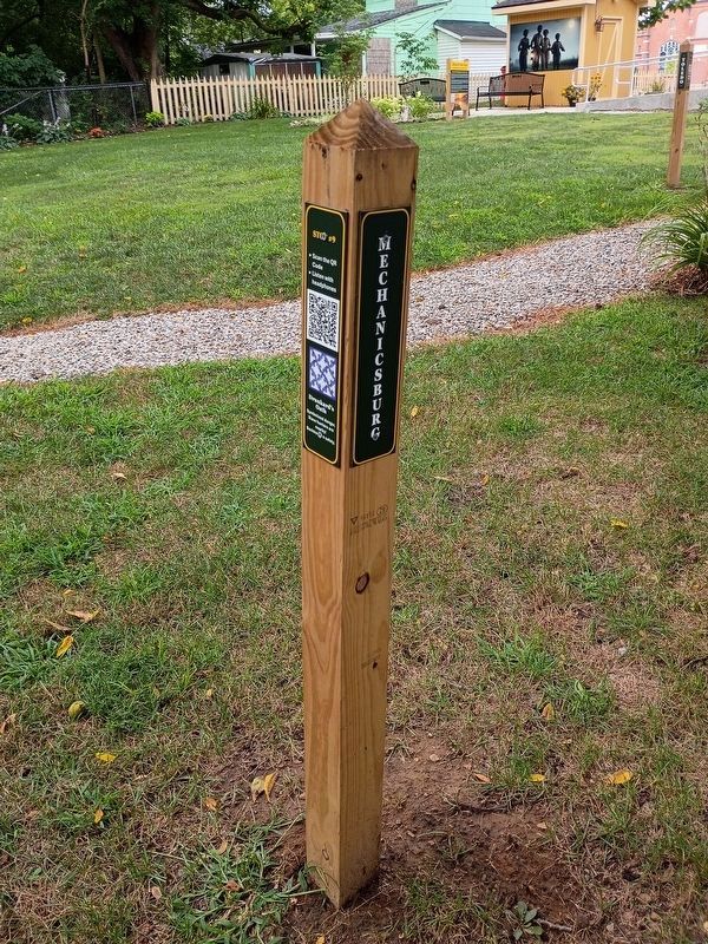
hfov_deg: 48.2
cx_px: 354
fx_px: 791
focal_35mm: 29
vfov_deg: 61.7
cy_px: 472
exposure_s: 1/150
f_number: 1.8
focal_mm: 4.27
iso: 100
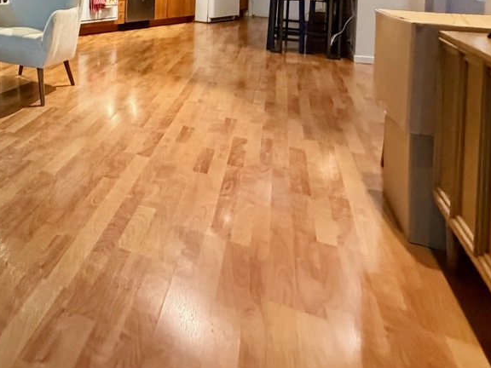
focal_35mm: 35
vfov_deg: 35.4
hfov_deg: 41.5
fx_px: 496
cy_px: -27
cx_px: -53
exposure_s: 1/60
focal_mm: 2.22
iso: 640
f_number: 2.2
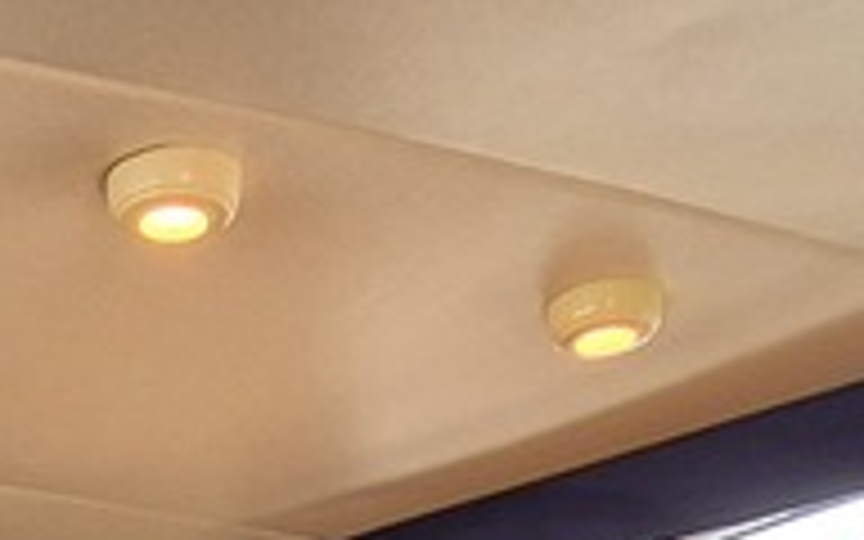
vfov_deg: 12.7
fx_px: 2025
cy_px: 1188
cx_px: 36
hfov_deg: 23.3
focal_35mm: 86
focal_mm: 2.2
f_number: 2.2
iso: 125
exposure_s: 1/50
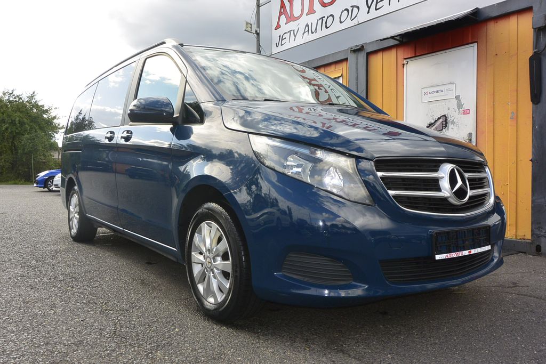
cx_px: 273
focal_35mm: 28
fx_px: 425
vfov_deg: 46.4
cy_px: 182
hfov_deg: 65.5
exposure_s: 1/250
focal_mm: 10.7
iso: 160
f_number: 6.3
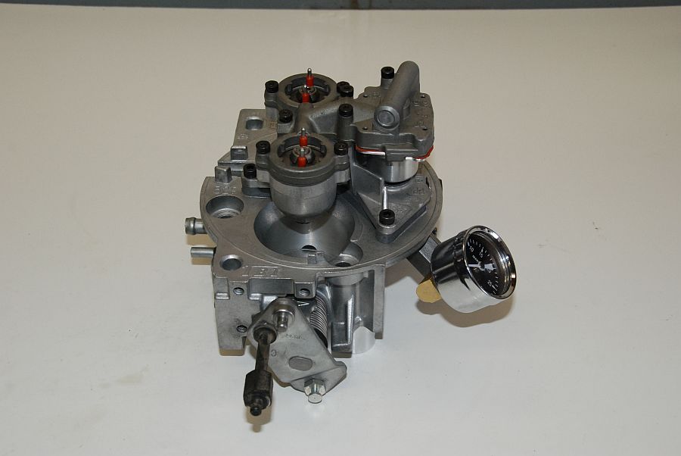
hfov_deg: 38.8
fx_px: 966
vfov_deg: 26.5
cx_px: 340
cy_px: 228
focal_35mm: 51
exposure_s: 1/200
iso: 800
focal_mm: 34
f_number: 8
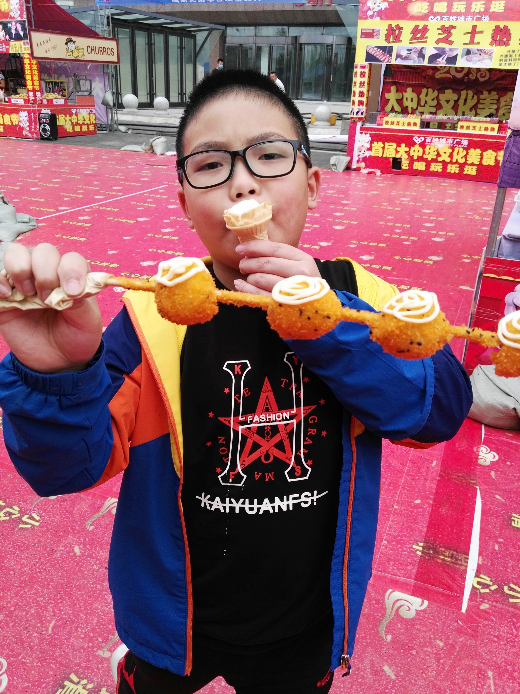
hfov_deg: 49.7
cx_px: 260
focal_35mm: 28
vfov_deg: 63.4
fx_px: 561
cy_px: 347
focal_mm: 2.96
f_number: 2
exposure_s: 1/752
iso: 64
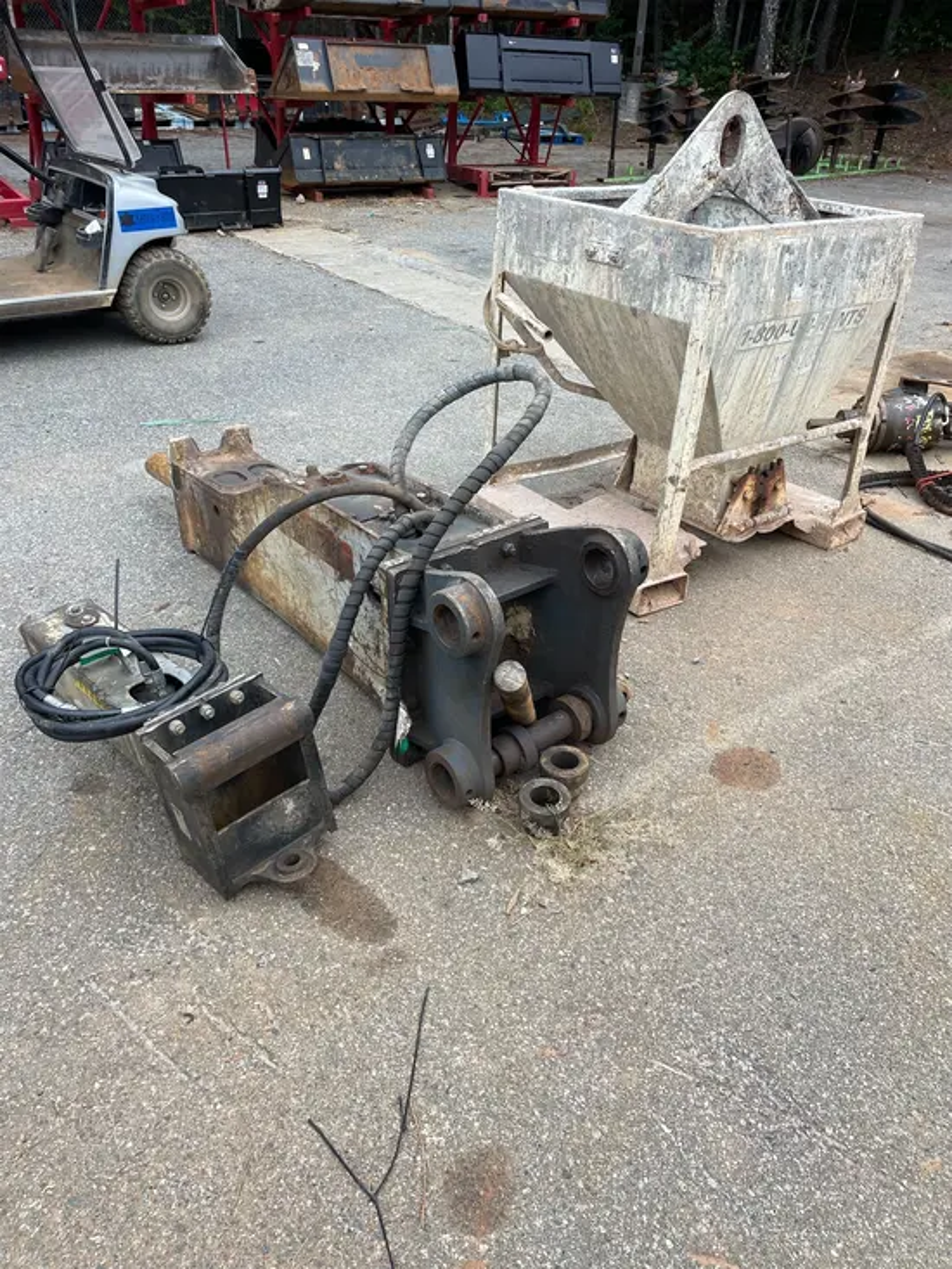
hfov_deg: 53.1
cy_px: 634
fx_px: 953
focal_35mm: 26
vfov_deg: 67.3
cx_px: 476
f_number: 1.6
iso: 32
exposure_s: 1/363
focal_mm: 4.2
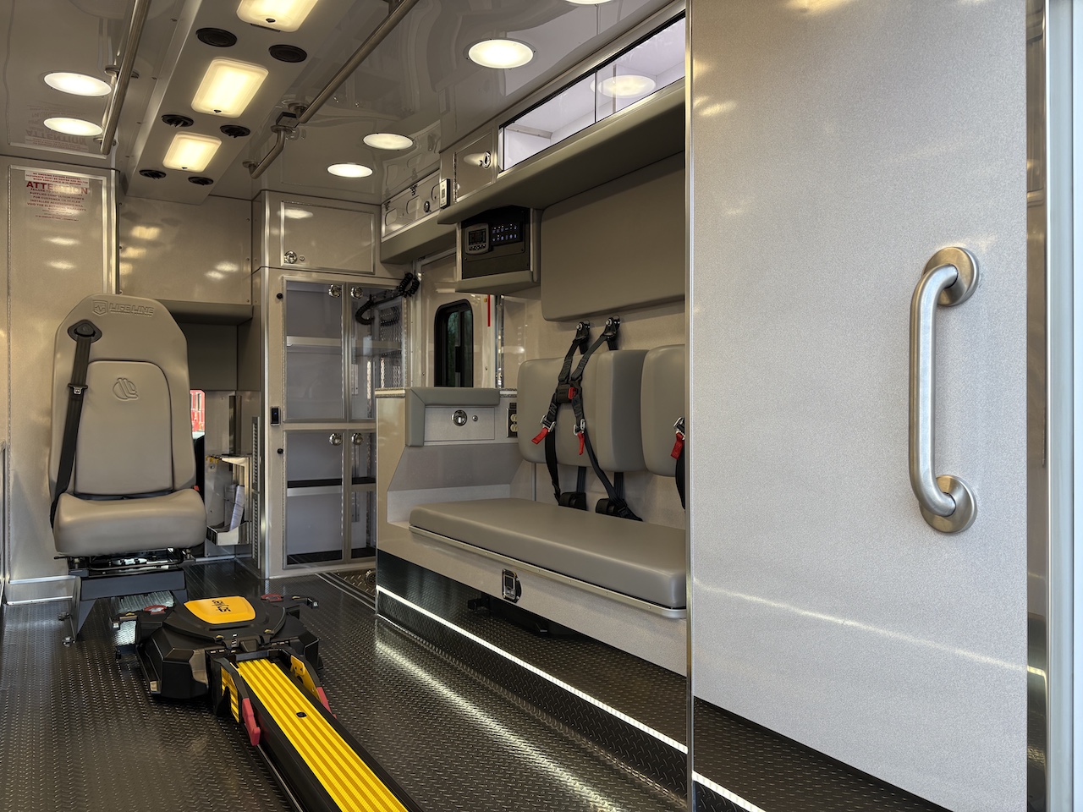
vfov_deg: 53.1
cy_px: 406
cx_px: 542
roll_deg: +1.7
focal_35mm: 26
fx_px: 813
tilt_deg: -1.2
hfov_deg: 67.3
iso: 64
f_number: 1.6
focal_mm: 5.96
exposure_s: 1/235
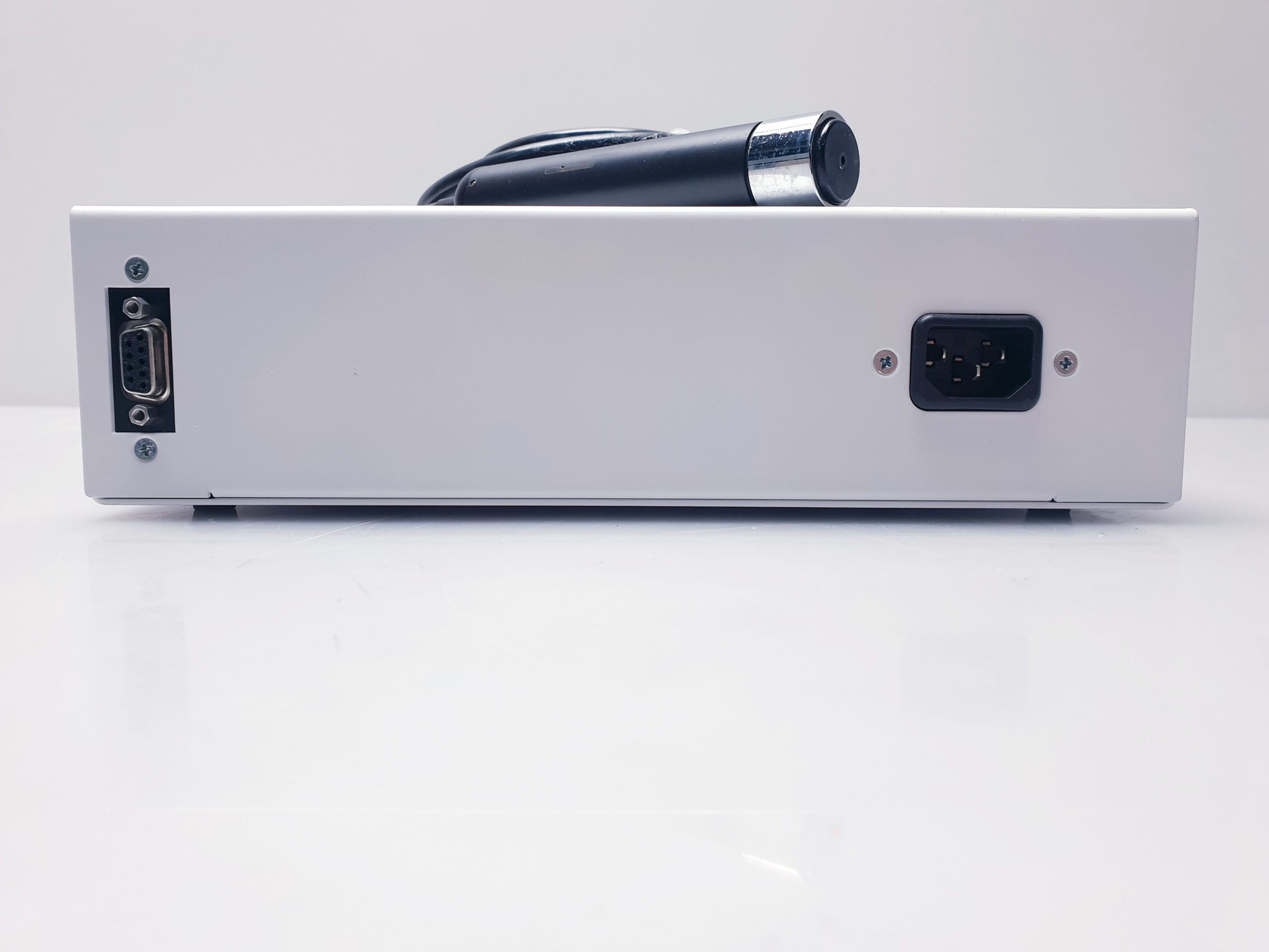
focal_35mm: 26
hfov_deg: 67.3
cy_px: 476
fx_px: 953
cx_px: 634
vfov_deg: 53.1
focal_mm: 4.3
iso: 80
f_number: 2.4
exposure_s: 1/100
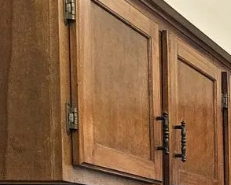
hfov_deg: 14.2
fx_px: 752
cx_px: 482
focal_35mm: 110
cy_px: 291
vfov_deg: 13.1
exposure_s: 1/120
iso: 640
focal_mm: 6.3
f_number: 1.7
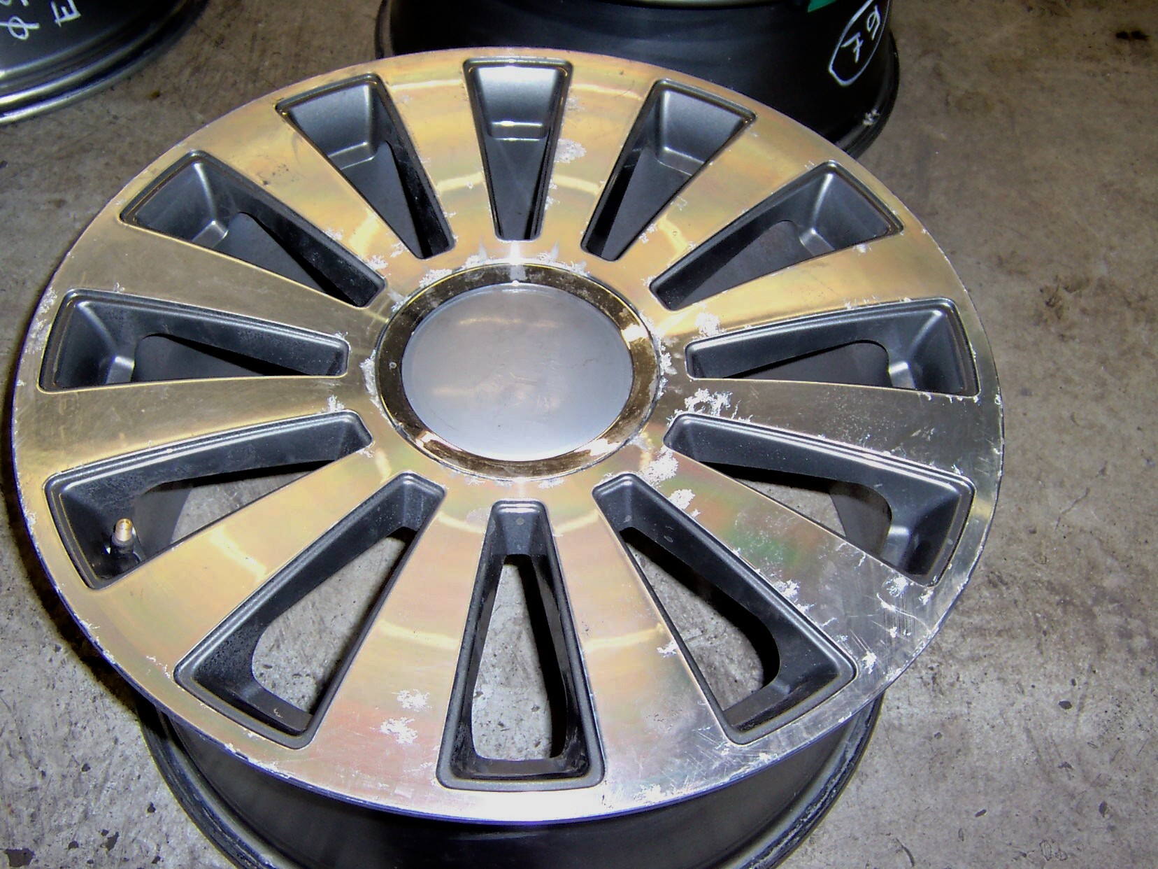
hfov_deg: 51.4
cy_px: 434
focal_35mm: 36
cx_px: 579
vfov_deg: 39.7
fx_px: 1204
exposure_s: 1/60
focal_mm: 5.6
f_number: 2.8
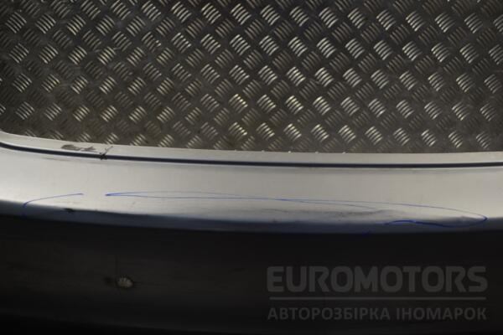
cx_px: 252
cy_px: 168
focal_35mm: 45
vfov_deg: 29.9
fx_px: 629
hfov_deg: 43.6
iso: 100
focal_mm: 30
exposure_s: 1/60
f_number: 4.5
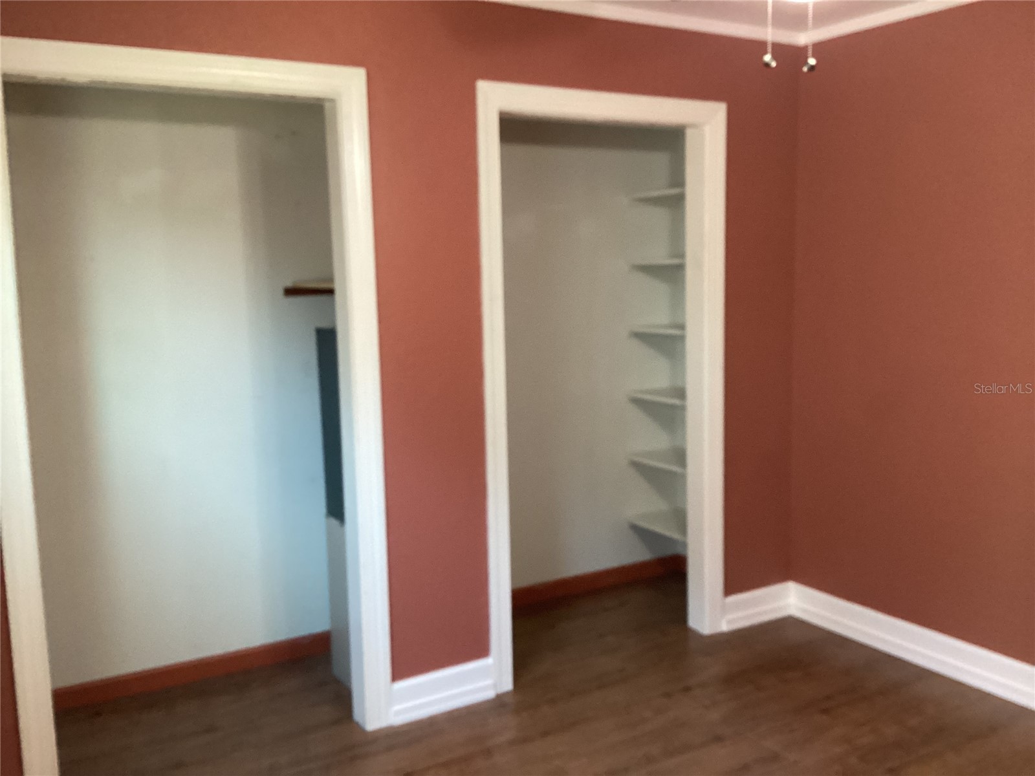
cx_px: 518
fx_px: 927
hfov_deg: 58.4
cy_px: 388
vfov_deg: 45.4
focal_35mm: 31
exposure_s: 1/40
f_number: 2.4
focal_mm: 3.3
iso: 400
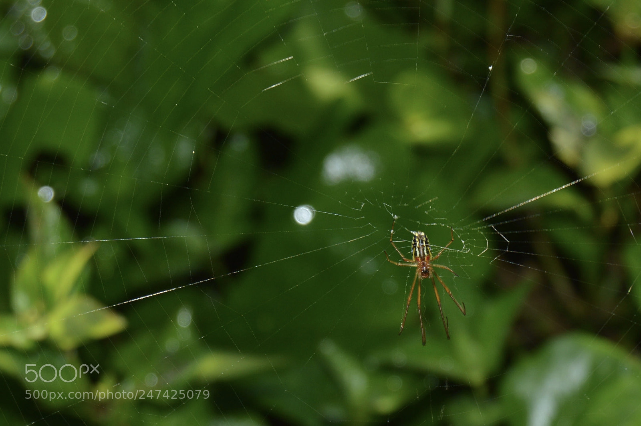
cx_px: 320
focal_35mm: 78
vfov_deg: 17.5
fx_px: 1387
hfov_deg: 26.0
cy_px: 213
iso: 100
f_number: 7.1
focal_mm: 52
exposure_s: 1/100
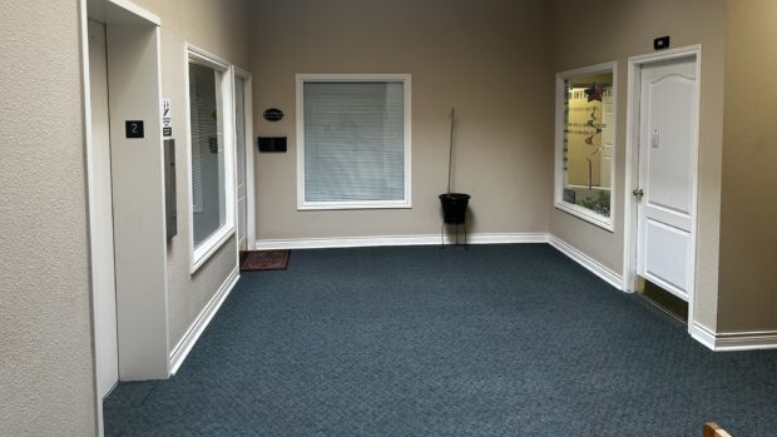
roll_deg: +0.1
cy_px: 153
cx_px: 382
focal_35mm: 27
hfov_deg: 69.8
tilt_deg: -4.0
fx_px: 556
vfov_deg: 42.4
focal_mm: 6.86
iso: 100
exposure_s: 1/120
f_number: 1.78
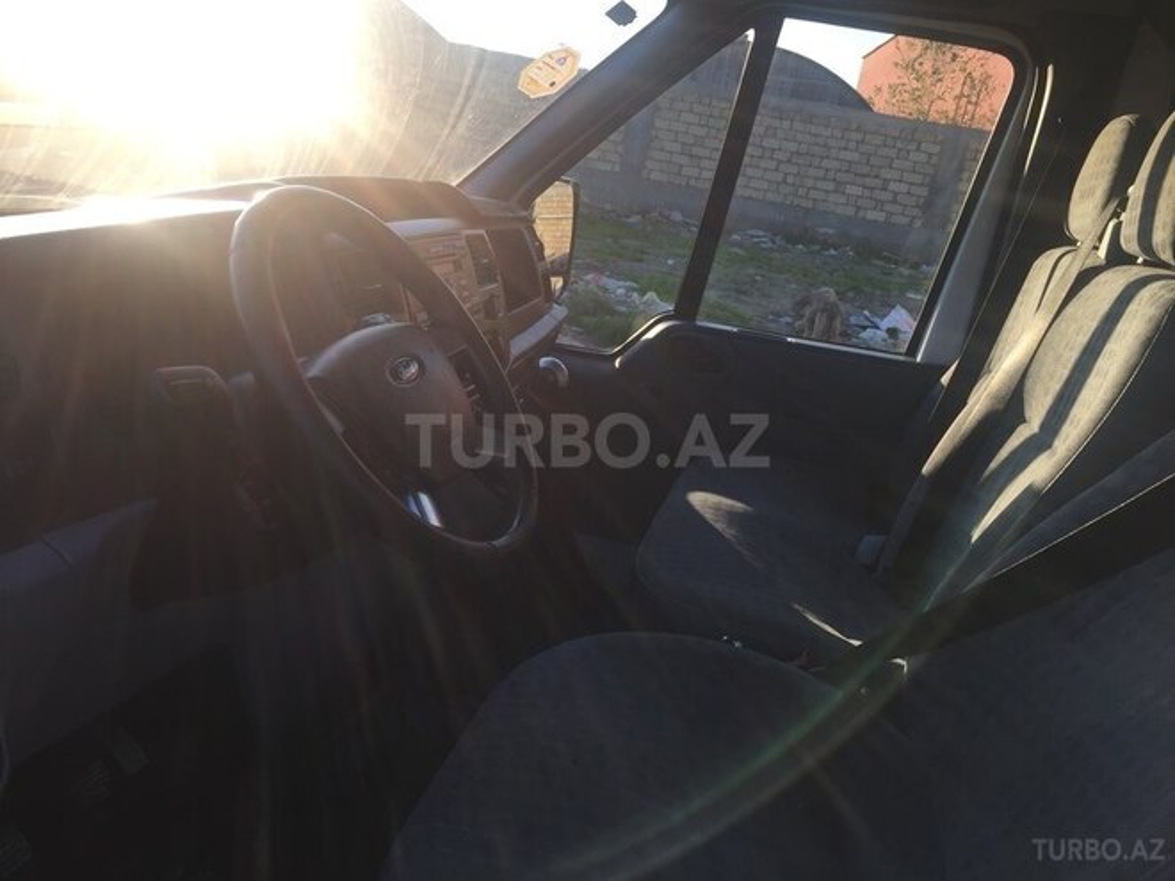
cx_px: 588
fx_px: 984
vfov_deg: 48.2
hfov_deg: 61.7
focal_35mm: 29
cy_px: 440
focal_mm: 4.15
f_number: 2.2
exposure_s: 1/403
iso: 32
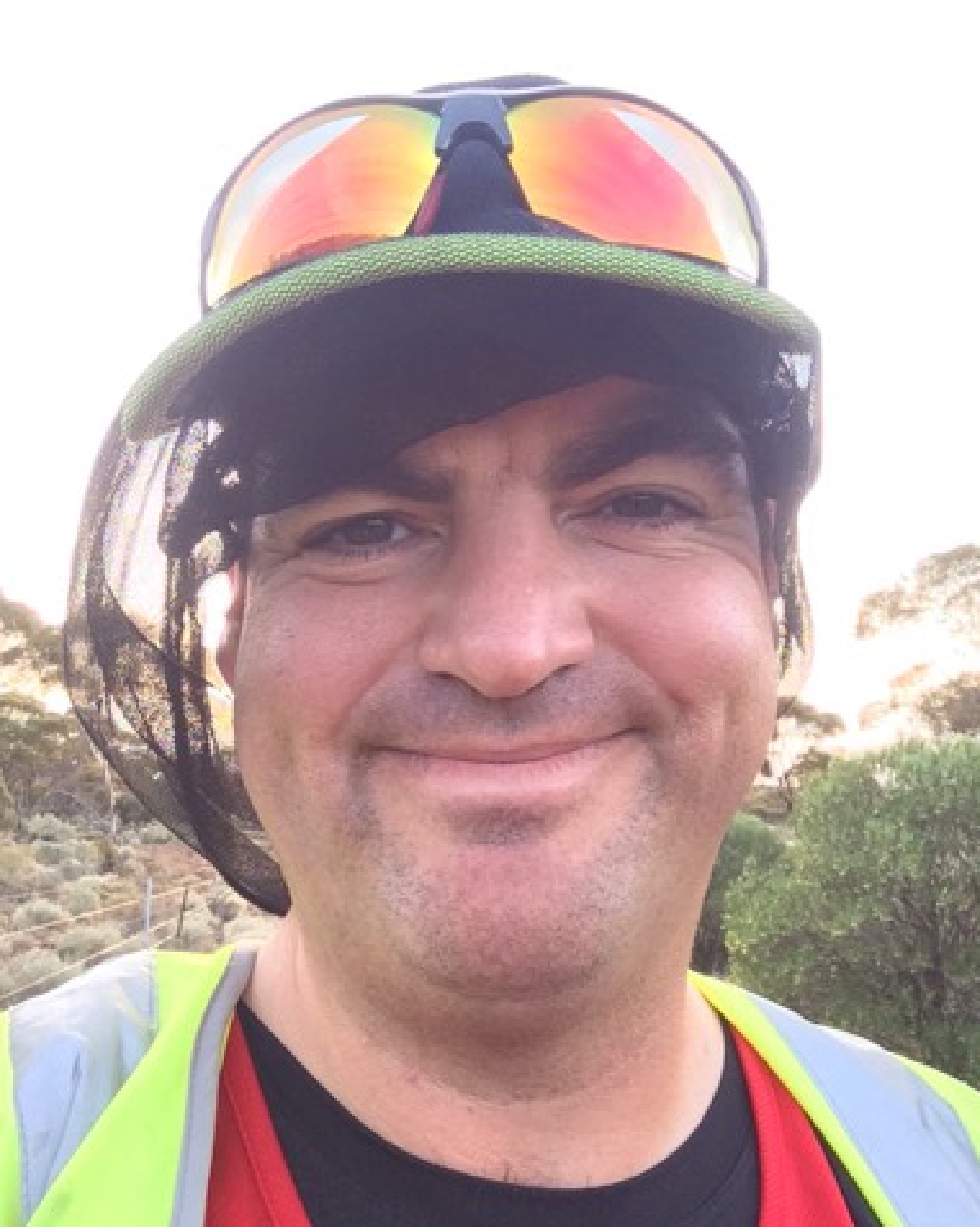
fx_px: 1198
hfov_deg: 44.5
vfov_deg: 54.2
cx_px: 496
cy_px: 648
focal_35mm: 33
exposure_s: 1/120
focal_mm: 2.15
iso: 80
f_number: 2.4
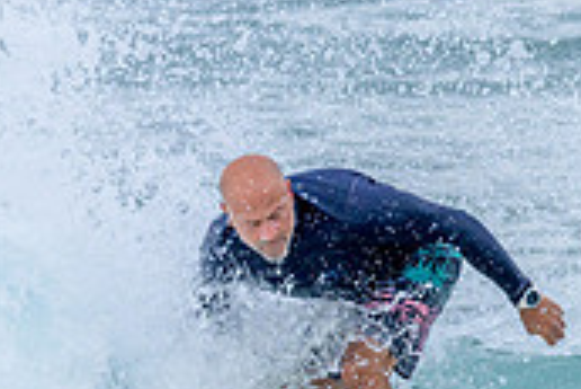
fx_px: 21224
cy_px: 472
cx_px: 338
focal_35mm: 1314
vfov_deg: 1.0
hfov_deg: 1.6
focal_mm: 380
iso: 1250
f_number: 10
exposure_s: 1/2000
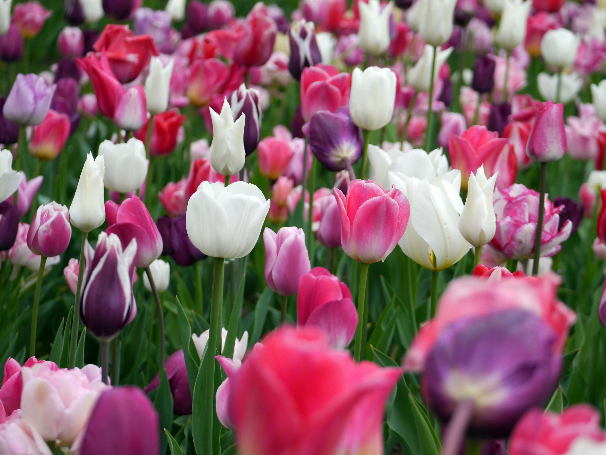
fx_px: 2417
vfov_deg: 10.8
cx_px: 303
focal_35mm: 138
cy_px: 228
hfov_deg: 14.3
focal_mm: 69
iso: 160
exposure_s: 1/160
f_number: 4.9
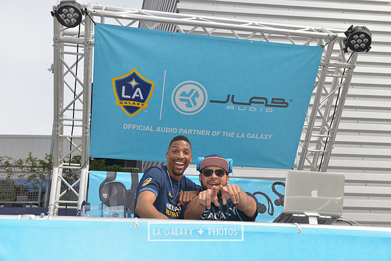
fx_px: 478
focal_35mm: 44
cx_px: 196
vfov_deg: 30.5
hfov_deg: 44.5
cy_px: 130
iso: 200
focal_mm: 44
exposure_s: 1/1000
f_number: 5
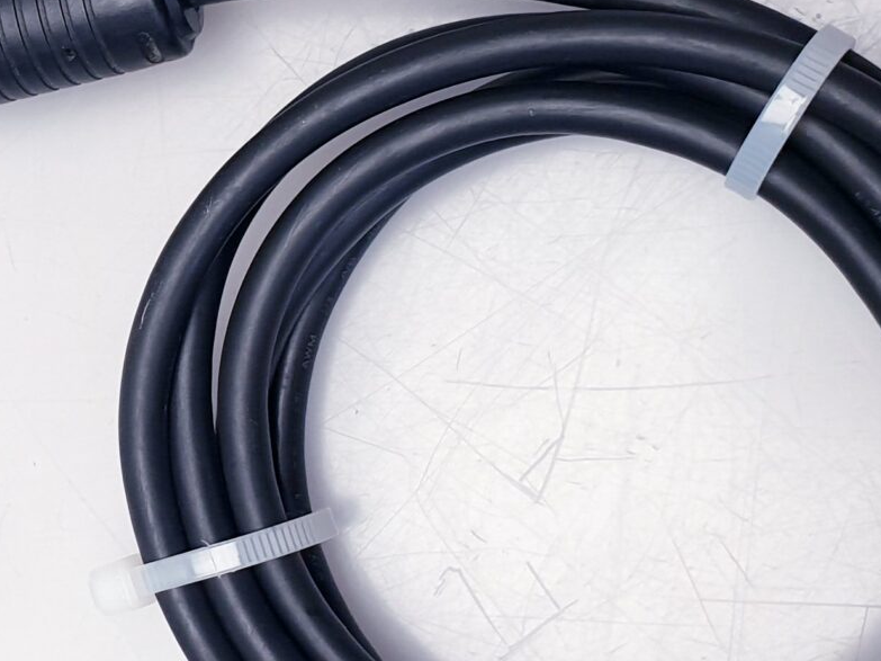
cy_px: 283
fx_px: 2163
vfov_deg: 17.4
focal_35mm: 85
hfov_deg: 21.9
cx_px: -66
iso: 50
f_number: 2.4
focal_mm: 4.3
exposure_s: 1/50
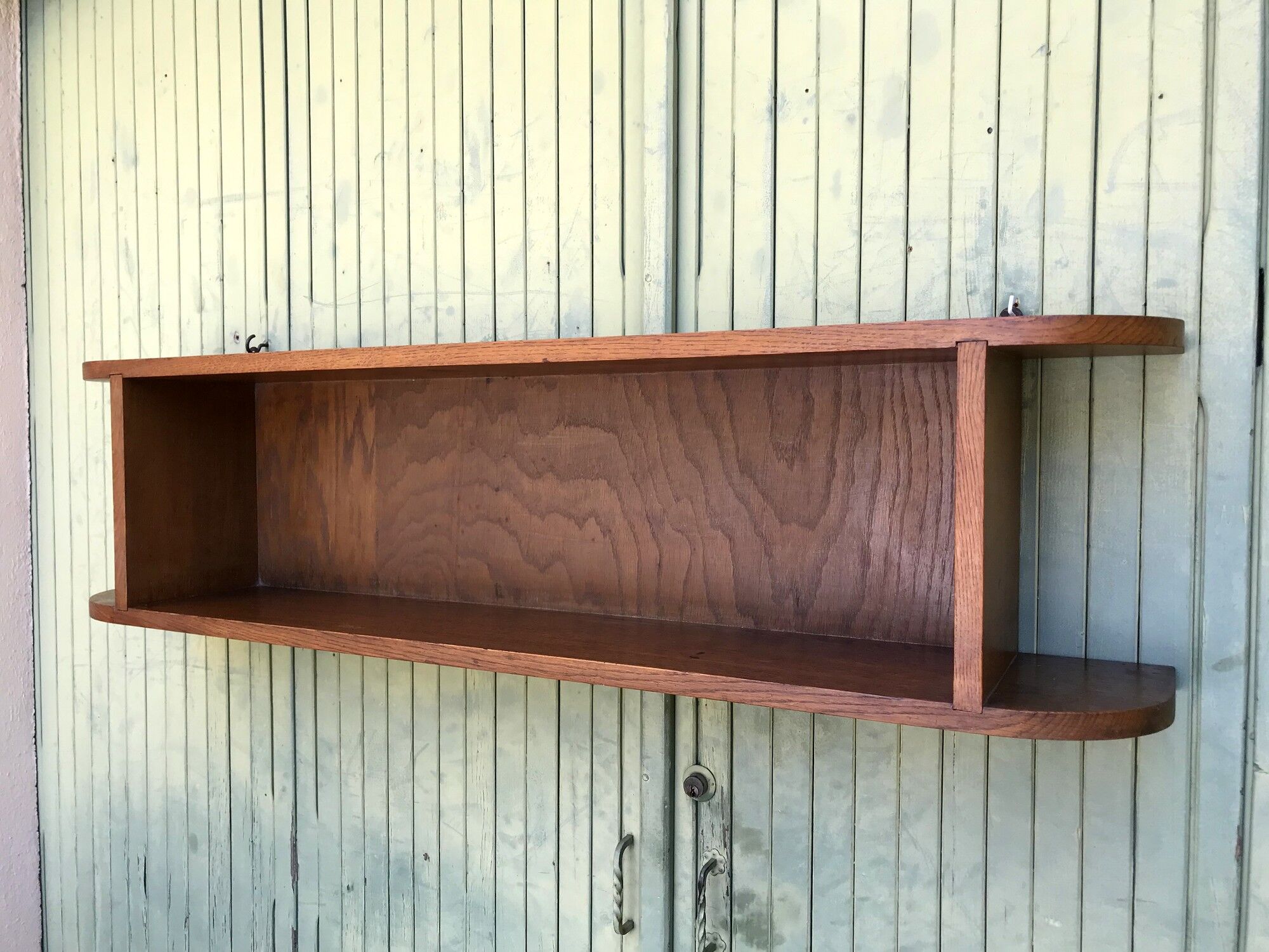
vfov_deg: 49.7
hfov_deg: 63.4
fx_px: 1026
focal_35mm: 28
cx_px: 634
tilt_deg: -3.0
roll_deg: -1.2
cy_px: 476
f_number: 1.8
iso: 20
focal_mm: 3.99
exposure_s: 1/204
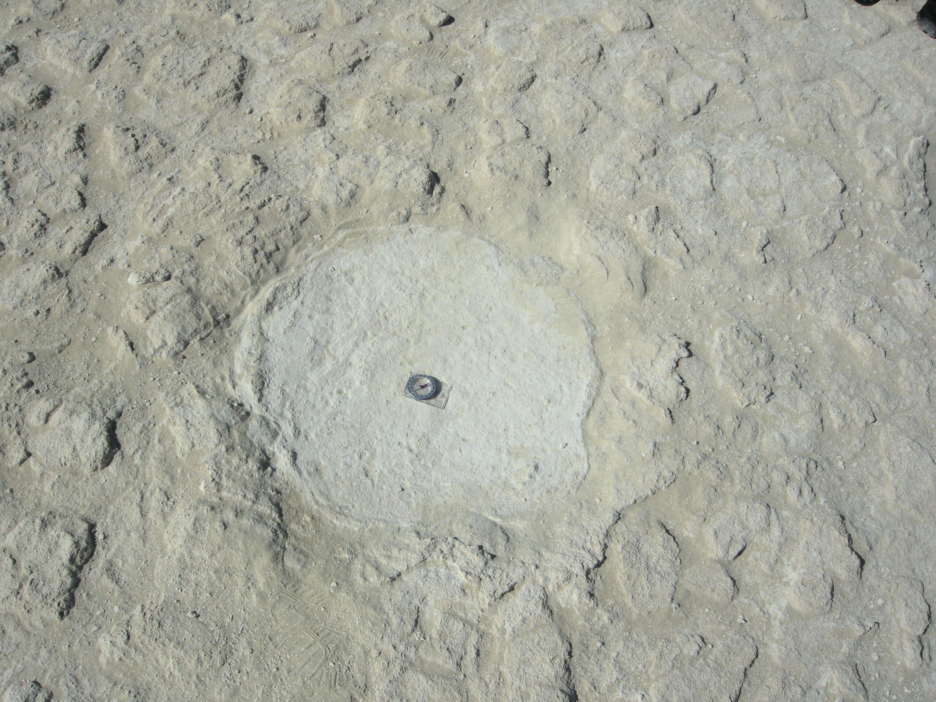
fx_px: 973
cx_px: 468
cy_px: 351
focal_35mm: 36
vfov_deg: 39.7
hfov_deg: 51.4
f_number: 6.8
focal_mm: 7.5
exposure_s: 1/455
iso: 64
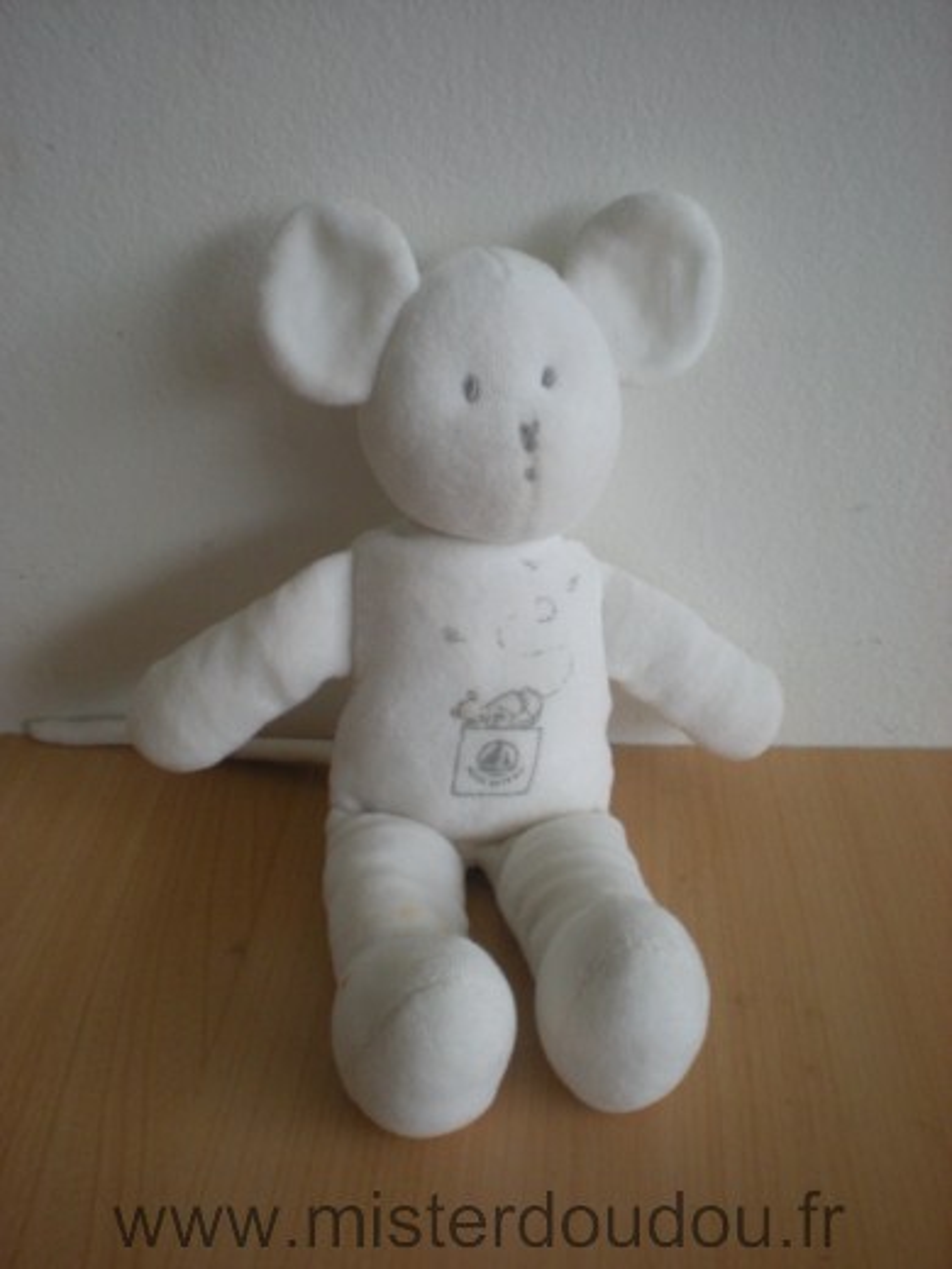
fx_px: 1393
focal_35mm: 38
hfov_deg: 37.7
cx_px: 476
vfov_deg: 49.0
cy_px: 634
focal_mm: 6.3
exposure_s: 1/10.1
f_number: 3.1
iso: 200
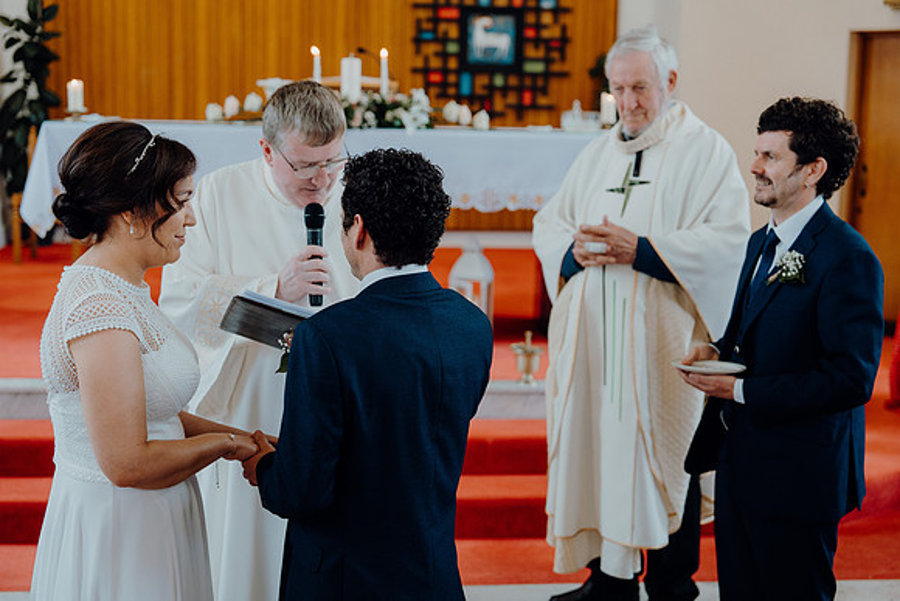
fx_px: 1300
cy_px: 300
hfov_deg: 38.2
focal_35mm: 52
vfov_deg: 26.0
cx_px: 450
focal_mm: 52
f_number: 2.8
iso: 640
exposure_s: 1/200
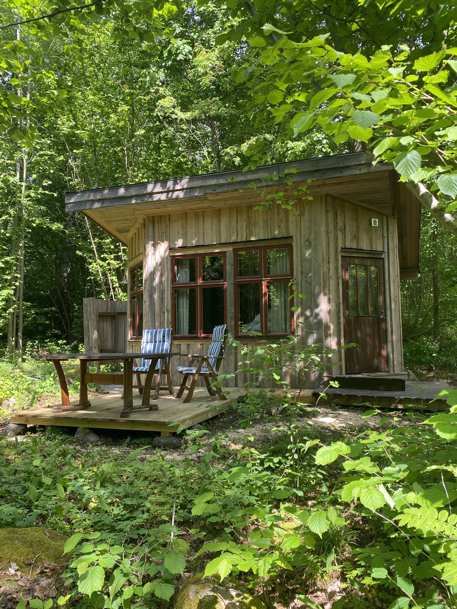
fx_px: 458
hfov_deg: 53.1
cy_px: 304
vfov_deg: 67.3
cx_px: 228
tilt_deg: +4.2
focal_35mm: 26
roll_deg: +0.8
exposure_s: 1/210
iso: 32
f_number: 1.8
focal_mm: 4.25
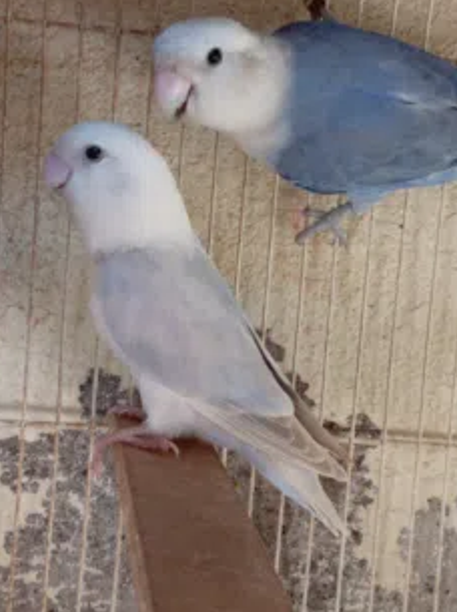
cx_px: 295
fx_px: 1252
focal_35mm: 71
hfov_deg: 20.6
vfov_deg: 27.4
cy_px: 302
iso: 191
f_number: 1.8
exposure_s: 1/25
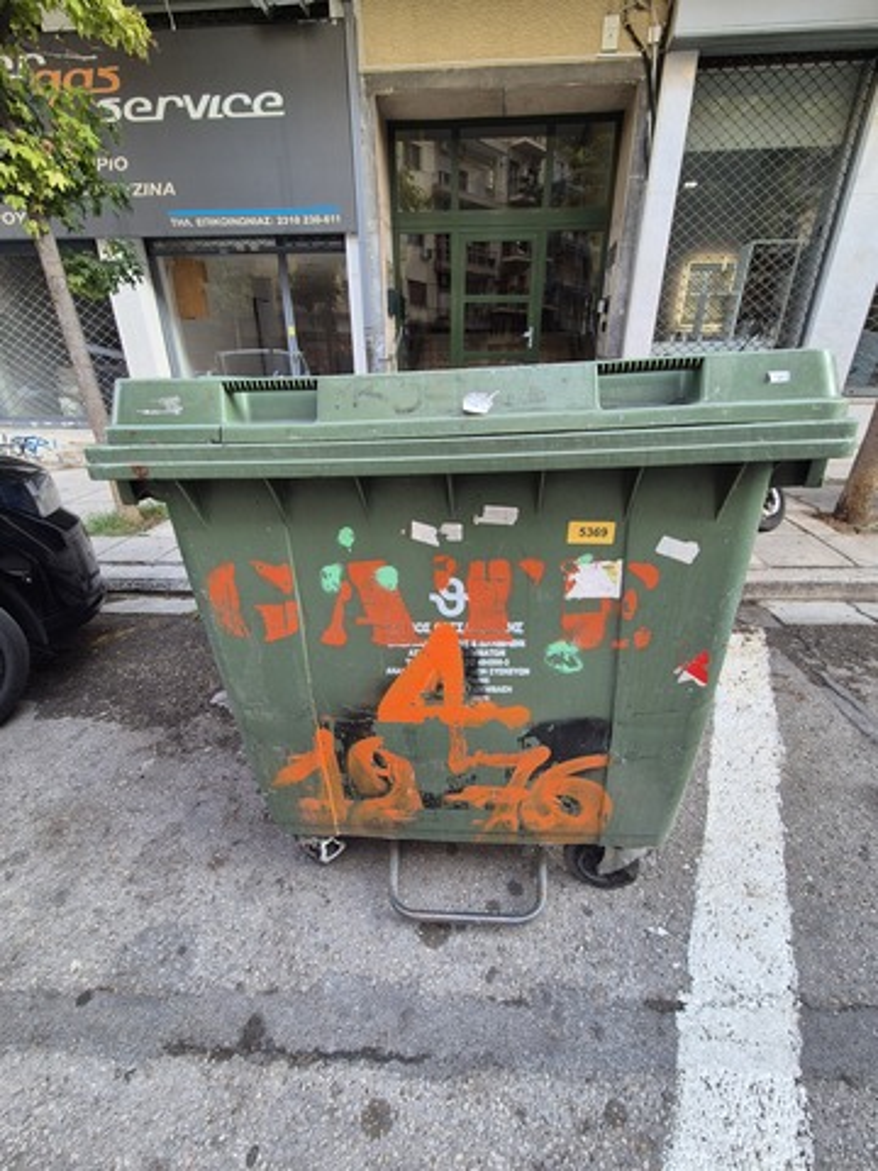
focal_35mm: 13
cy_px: 586
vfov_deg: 106.2
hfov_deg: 89.9
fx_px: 440
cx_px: 439
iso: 50
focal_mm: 2.2
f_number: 2.2
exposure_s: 1/136
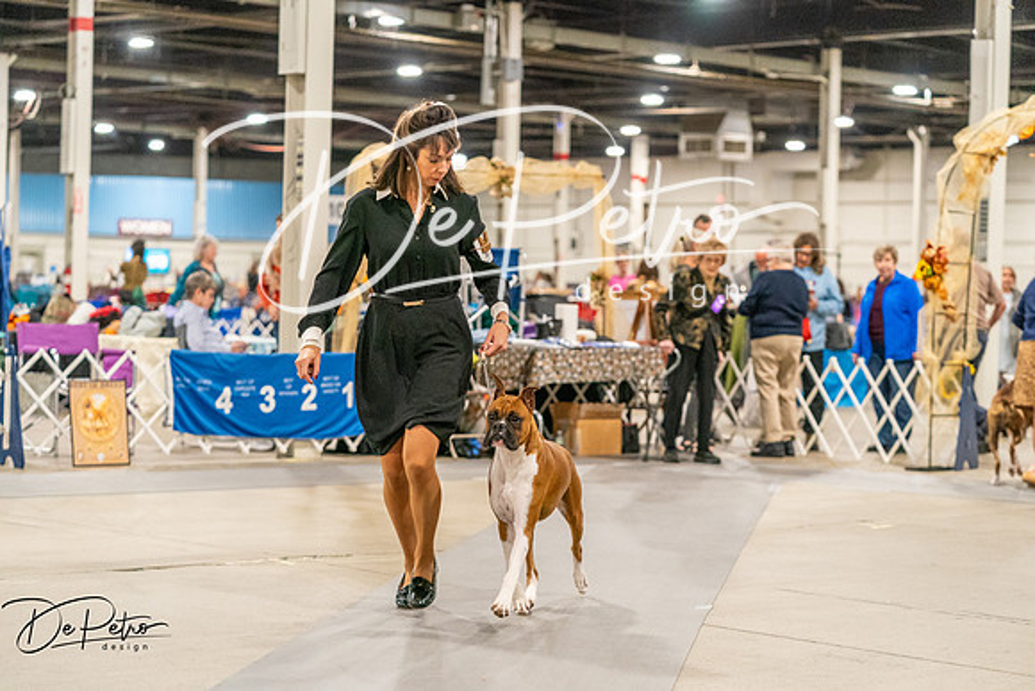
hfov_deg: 24.8
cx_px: 518
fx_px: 2358
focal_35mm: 82
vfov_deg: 16.7
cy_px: 346
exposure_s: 1/250
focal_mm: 82
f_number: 3.2
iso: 6400
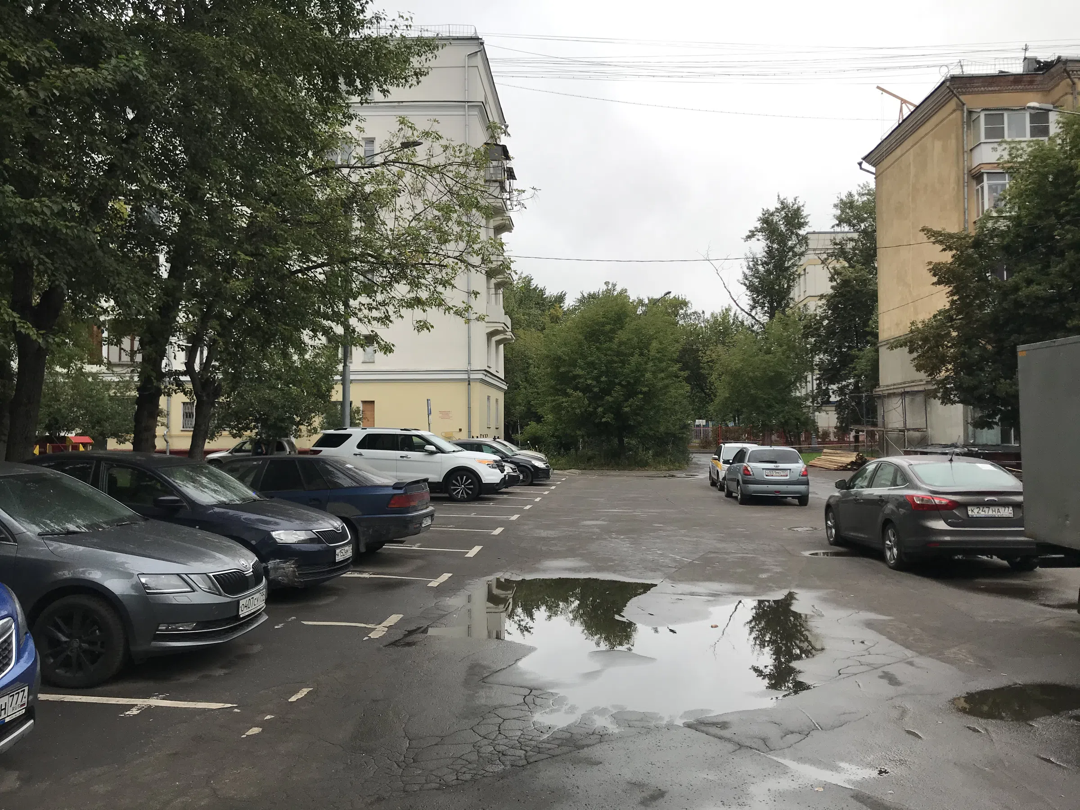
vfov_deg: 49.7
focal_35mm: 28
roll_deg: +1.0
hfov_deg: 63.4
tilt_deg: +4.6
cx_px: 540
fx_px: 874
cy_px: 405
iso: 20
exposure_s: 1/509
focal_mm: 3.99
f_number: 1.8
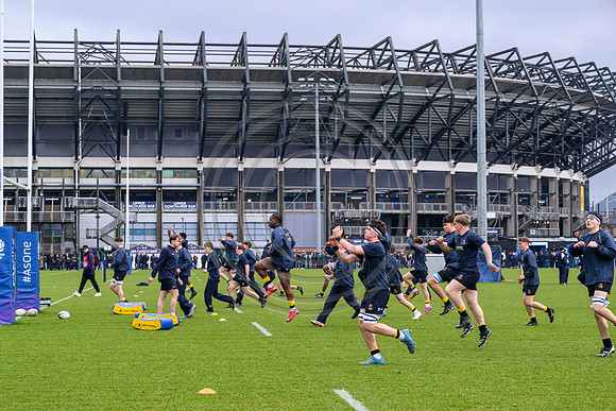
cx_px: 308
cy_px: 206
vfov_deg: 16.3
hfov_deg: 24.2
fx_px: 1438
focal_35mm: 84
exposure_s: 1/1000
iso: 2500
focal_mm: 84
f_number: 5.6
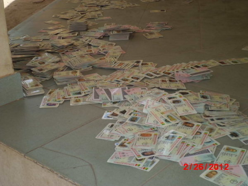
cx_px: 124
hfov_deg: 32.2
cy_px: 93
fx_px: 430
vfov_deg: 24.4
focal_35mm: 60
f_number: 3.9
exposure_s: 1/200
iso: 64
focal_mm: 10.7
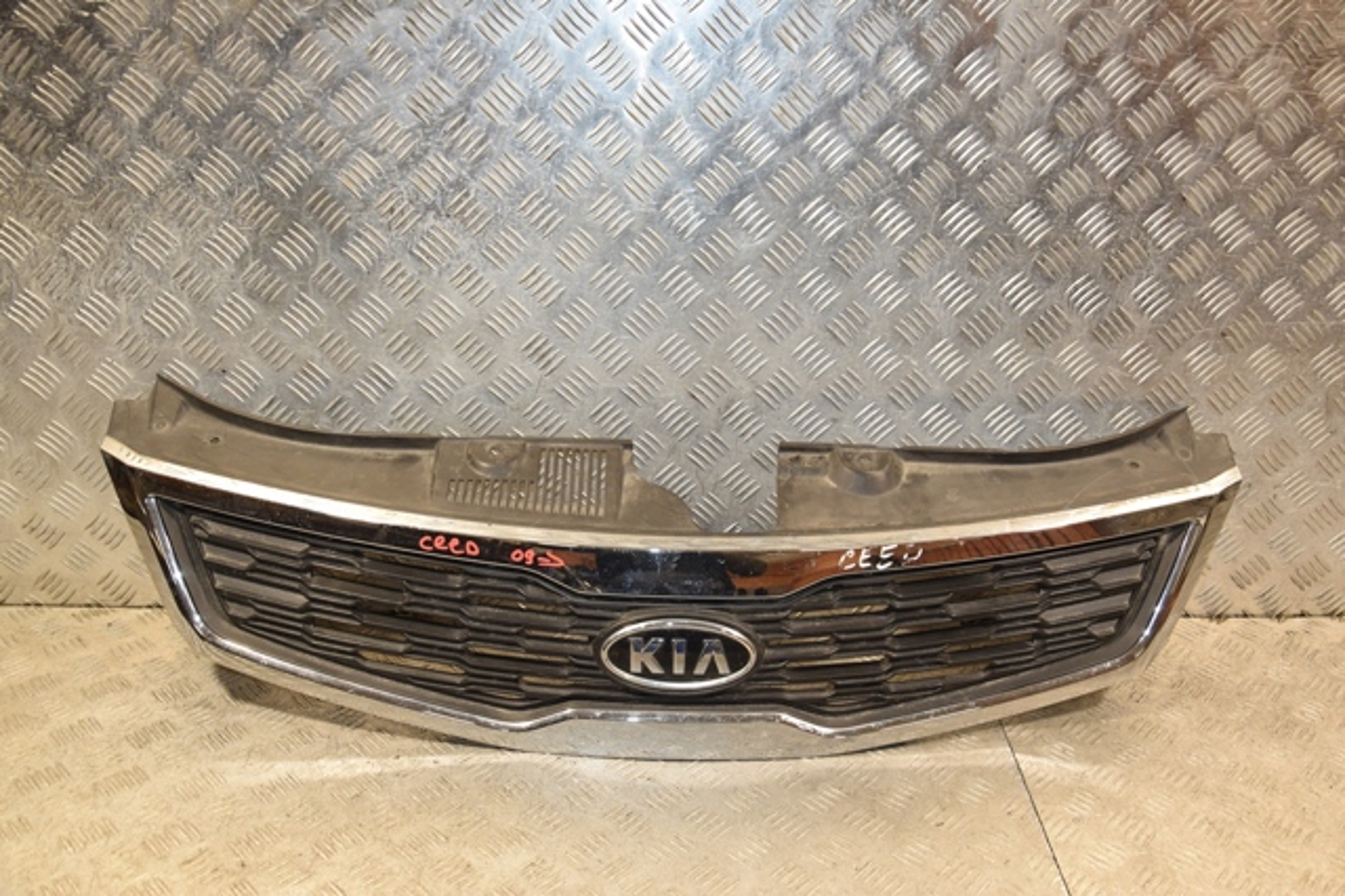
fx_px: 1176
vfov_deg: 41.7
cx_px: 672
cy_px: 448
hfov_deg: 59.5
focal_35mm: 32
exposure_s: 1/200
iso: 800
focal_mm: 21
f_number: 5
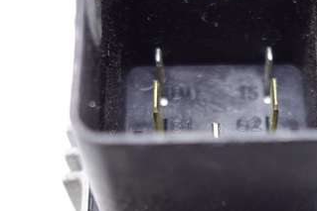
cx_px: 254
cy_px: 242
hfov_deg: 25.8
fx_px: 678
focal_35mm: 77
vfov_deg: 17.1
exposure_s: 1/30
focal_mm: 11.04
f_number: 2.2
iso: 160
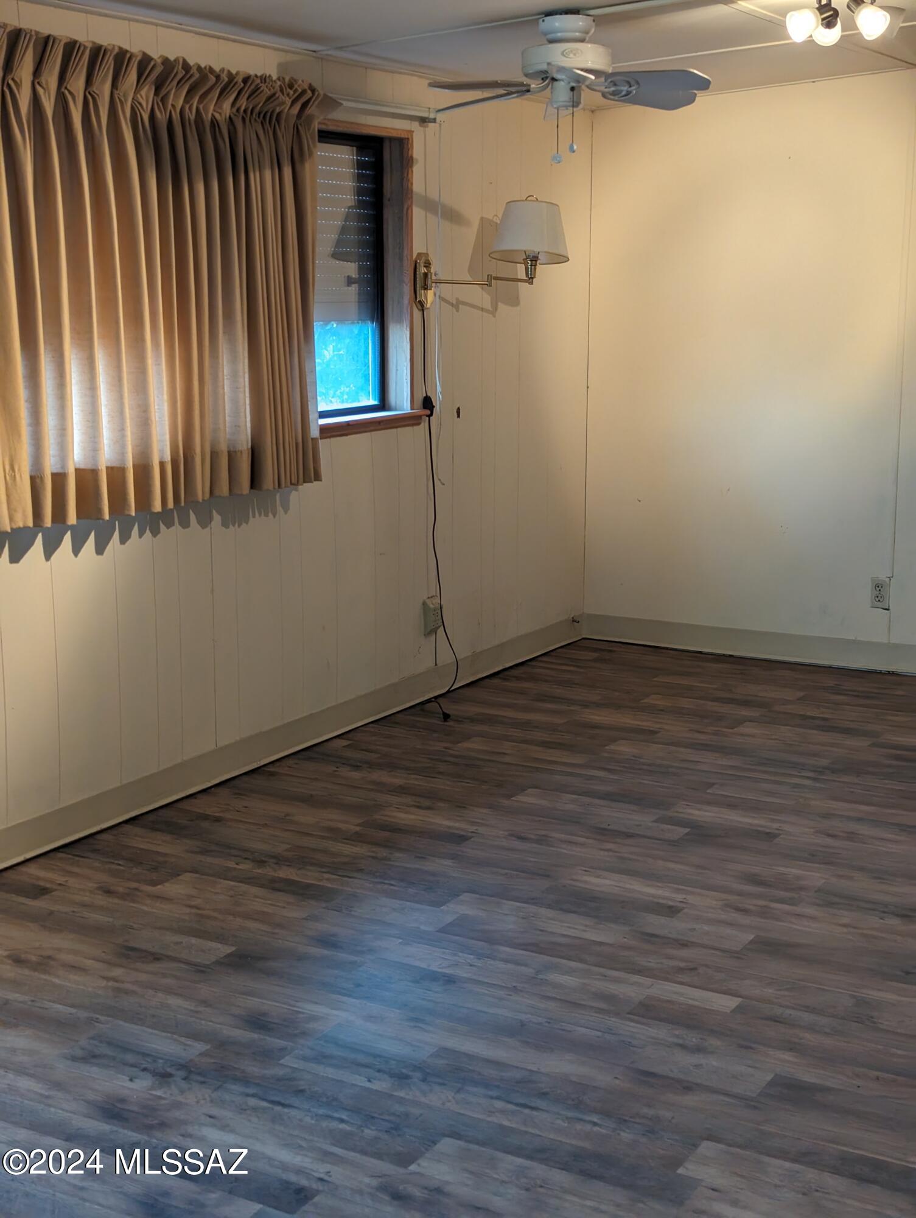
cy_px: 609
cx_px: 458
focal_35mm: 48
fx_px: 1690
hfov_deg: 30.3
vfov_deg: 39.6
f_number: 1.85
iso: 422
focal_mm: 6.81
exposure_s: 1/60
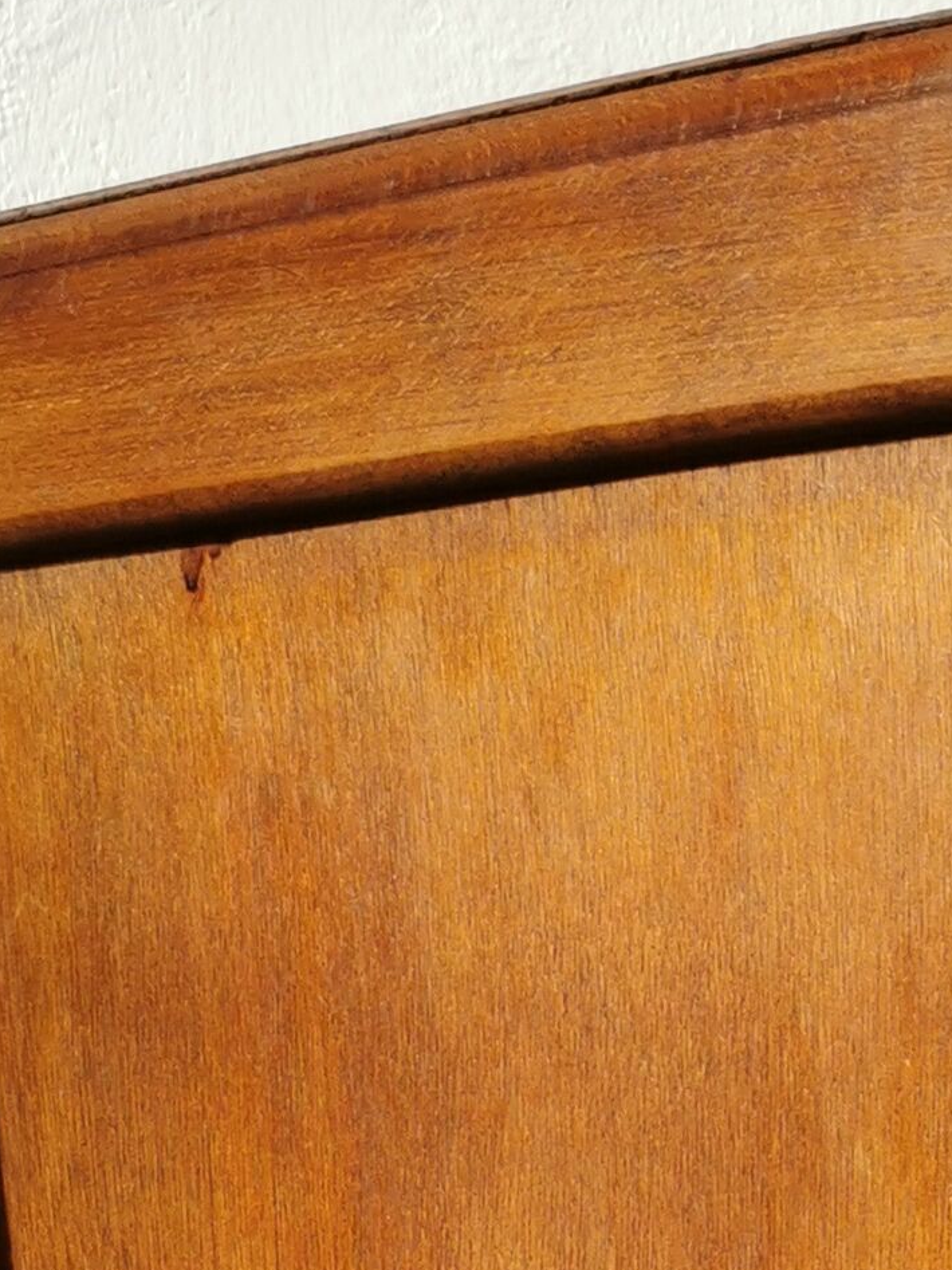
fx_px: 3814
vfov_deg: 16.2
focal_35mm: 104
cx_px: 971
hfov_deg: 14.0
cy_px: 2213
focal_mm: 5.58
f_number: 1.8
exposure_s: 1/191
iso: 50
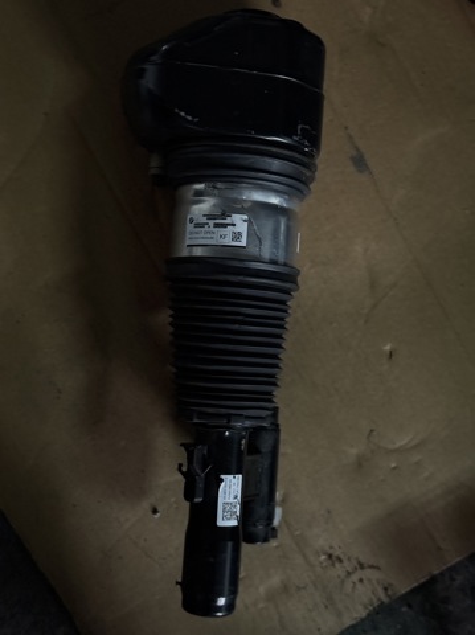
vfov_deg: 39.7
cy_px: 318
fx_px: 880
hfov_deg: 30.2
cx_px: 238
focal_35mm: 48
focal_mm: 6.76
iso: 800
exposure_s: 1/25
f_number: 1.78
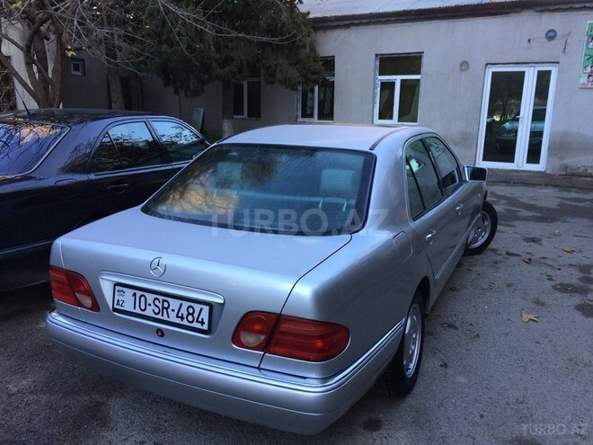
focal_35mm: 29
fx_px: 497
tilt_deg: -13.3
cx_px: 296
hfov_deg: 61.7
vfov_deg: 48.2
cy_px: 222
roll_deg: +0.1
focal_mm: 4.15
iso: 32
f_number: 2.2
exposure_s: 1/163
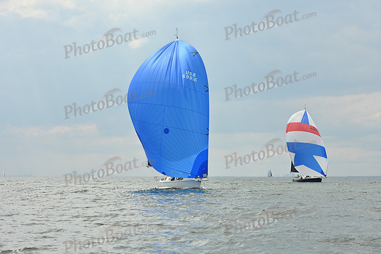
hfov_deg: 20.0
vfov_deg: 13.4
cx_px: 190
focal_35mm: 102
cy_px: 127
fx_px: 1080
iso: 320
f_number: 9
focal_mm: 102
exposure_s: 1/1600
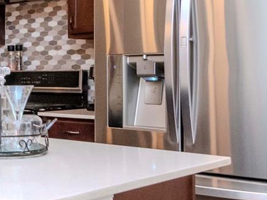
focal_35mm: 68
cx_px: -143
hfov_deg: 22.8
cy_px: 71
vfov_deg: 21.6
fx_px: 522
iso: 1000
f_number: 7.1
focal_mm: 13
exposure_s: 1/200
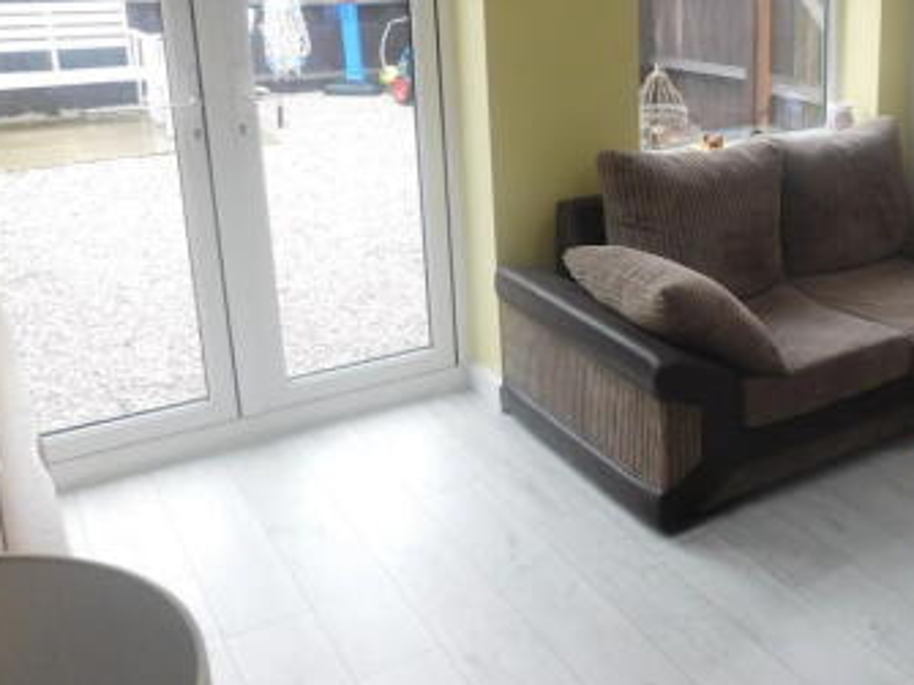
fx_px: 1056
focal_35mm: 40
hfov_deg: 44.4
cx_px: 738
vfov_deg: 35.4
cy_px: 201
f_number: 3
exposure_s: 1/30
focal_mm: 4
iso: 180
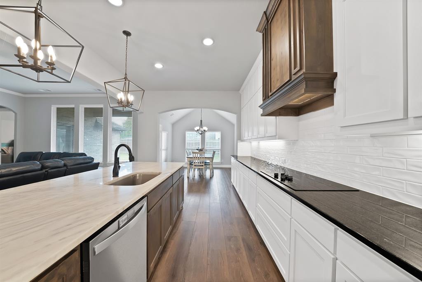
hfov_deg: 112.6
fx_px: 141
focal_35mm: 12
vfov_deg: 90.1
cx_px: 211
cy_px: 141
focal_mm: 12
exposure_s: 1/4
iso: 640
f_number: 9
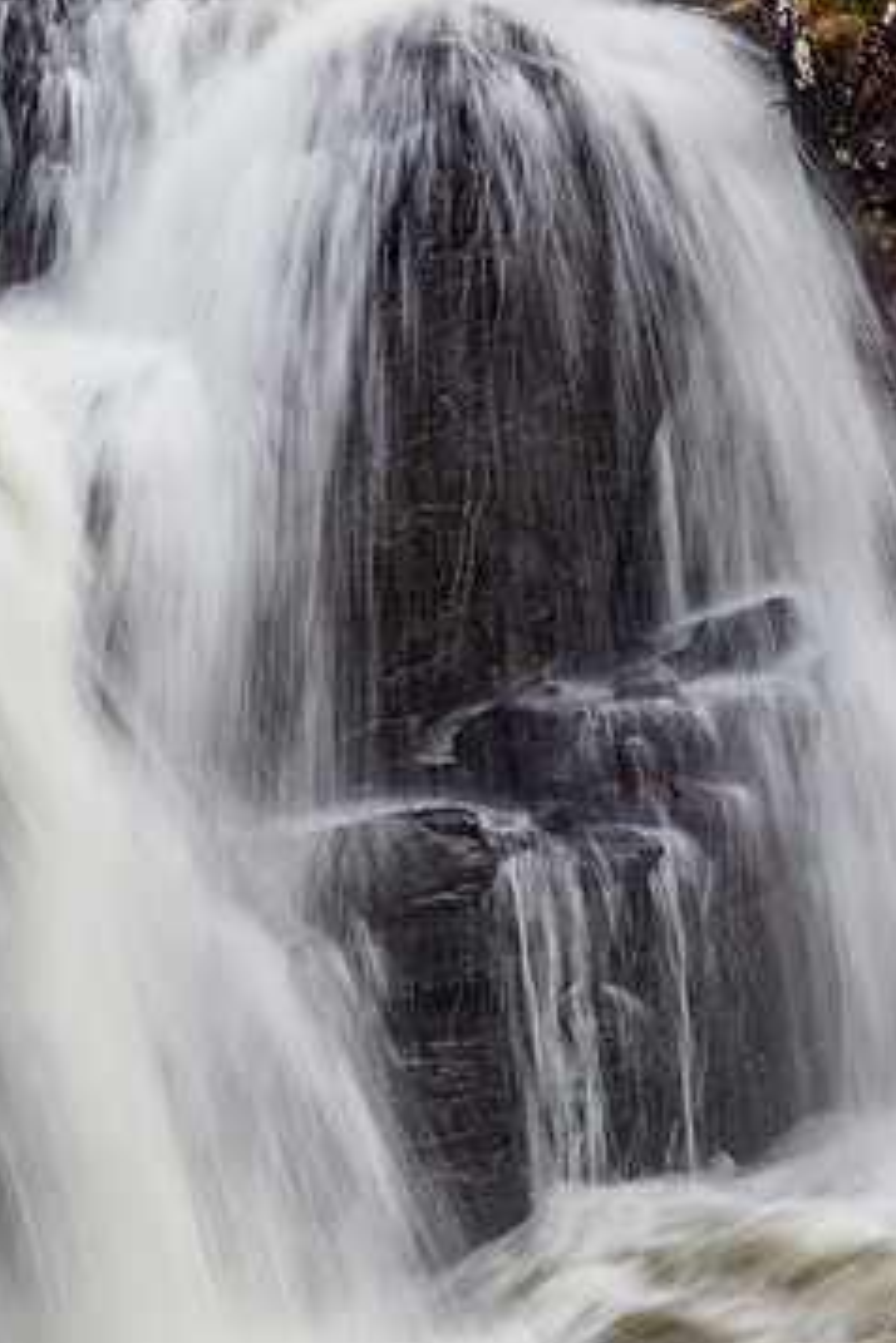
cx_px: 385
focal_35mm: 158
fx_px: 5898
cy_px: 886
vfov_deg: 13.0
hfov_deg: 8.7
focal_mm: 40
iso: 200
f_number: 7.1
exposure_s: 1/10
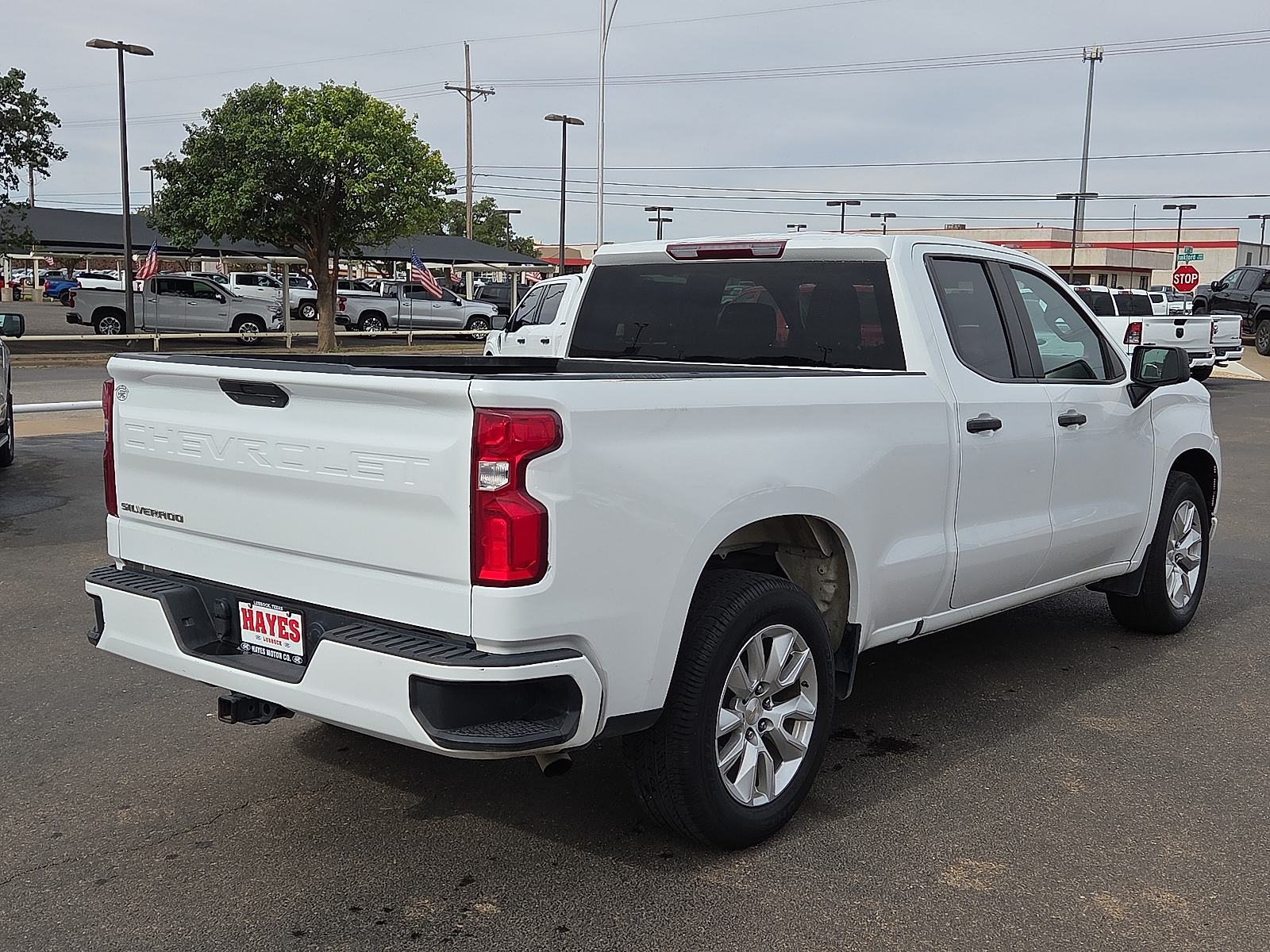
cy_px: 476
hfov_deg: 50.1
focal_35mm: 37
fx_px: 1357
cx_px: 635
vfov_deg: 38.7
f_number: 1.8
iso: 77
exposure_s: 1/10000
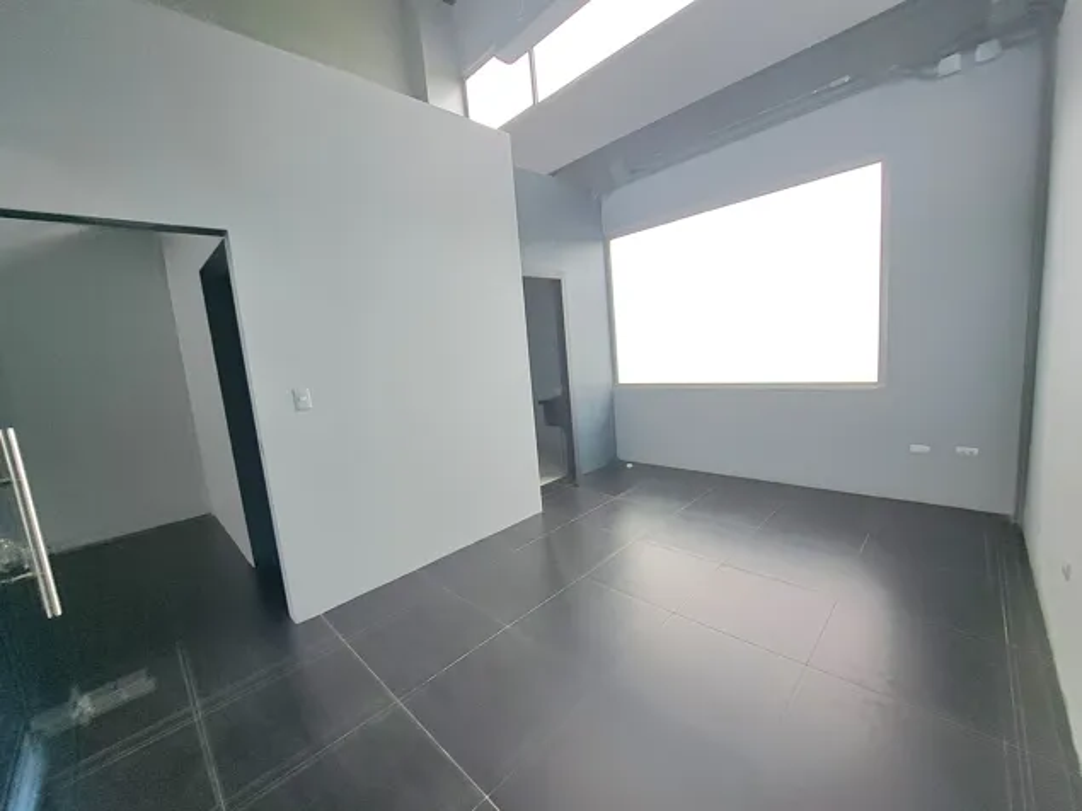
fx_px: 406
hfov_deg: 106.2
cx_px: 541
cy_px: 406
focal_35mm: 13
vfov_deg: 89.9
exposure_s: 1/120
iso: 50
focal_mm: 1.74
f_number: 2.2
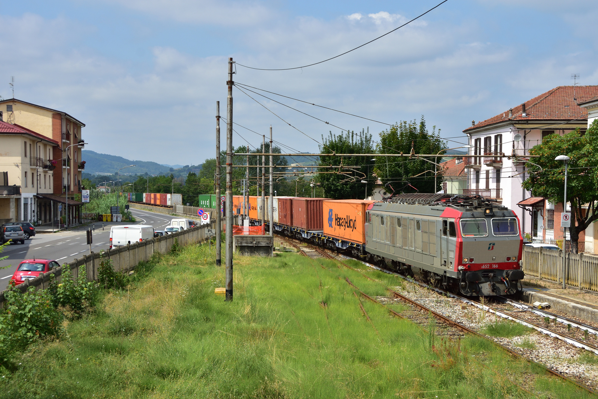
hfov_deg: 40.3
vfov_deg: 27.5
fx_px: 814
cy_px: 199
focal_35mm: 49
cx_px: 303
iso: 200
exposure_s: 1/800
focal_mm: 32
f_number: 7.1
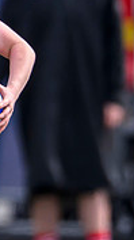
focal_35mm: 3886
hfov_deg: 0.3
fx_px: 24653
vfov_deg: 0.6
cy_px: 73
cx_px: 2
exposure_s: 1/2000
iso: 500
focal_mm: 560
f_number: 4
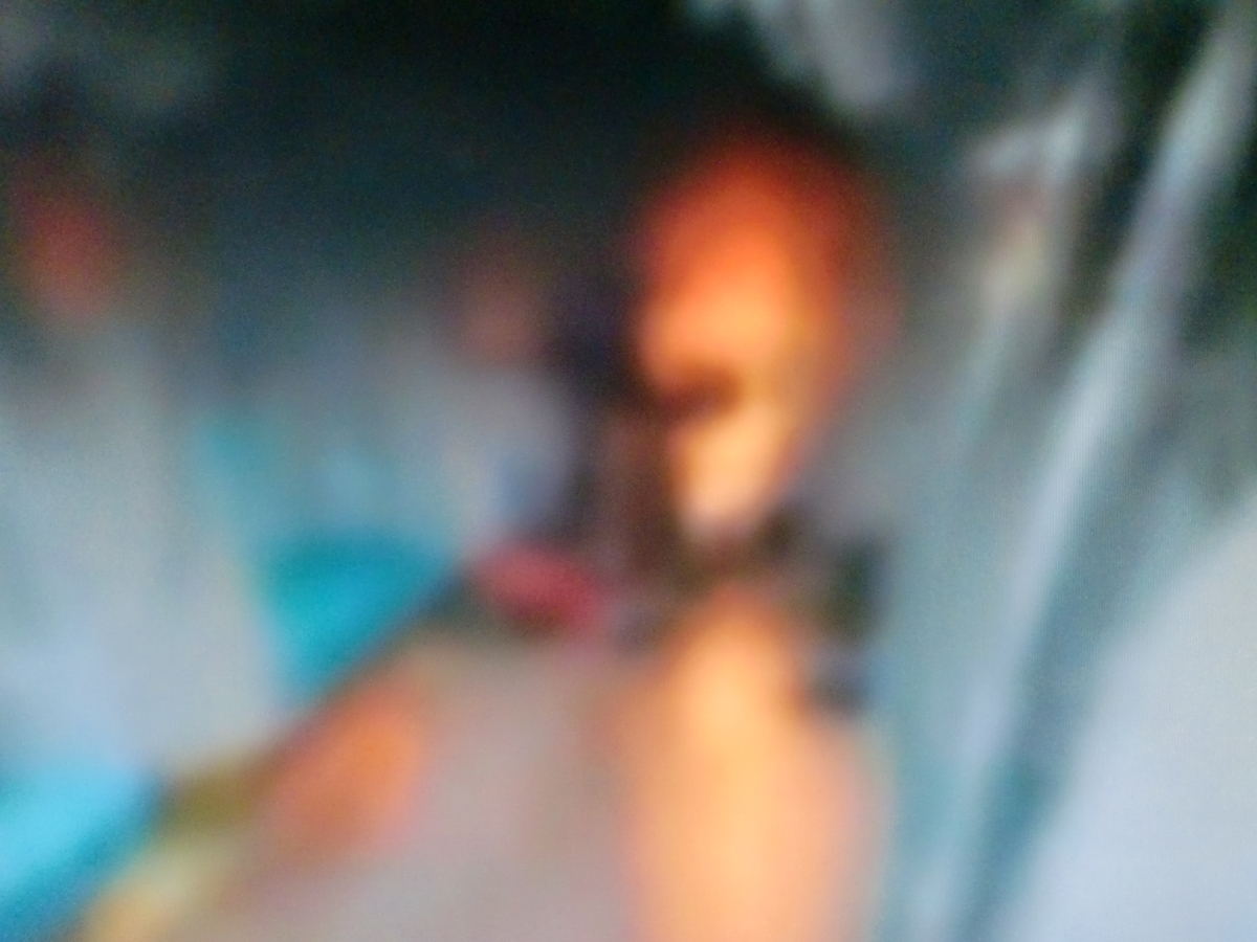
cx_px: 628
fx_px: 1271
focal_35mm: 35
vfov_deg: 40.7
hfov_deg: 52.6
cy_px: 471
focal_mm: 6.3
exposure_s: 1/60
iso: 640
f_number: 3.1
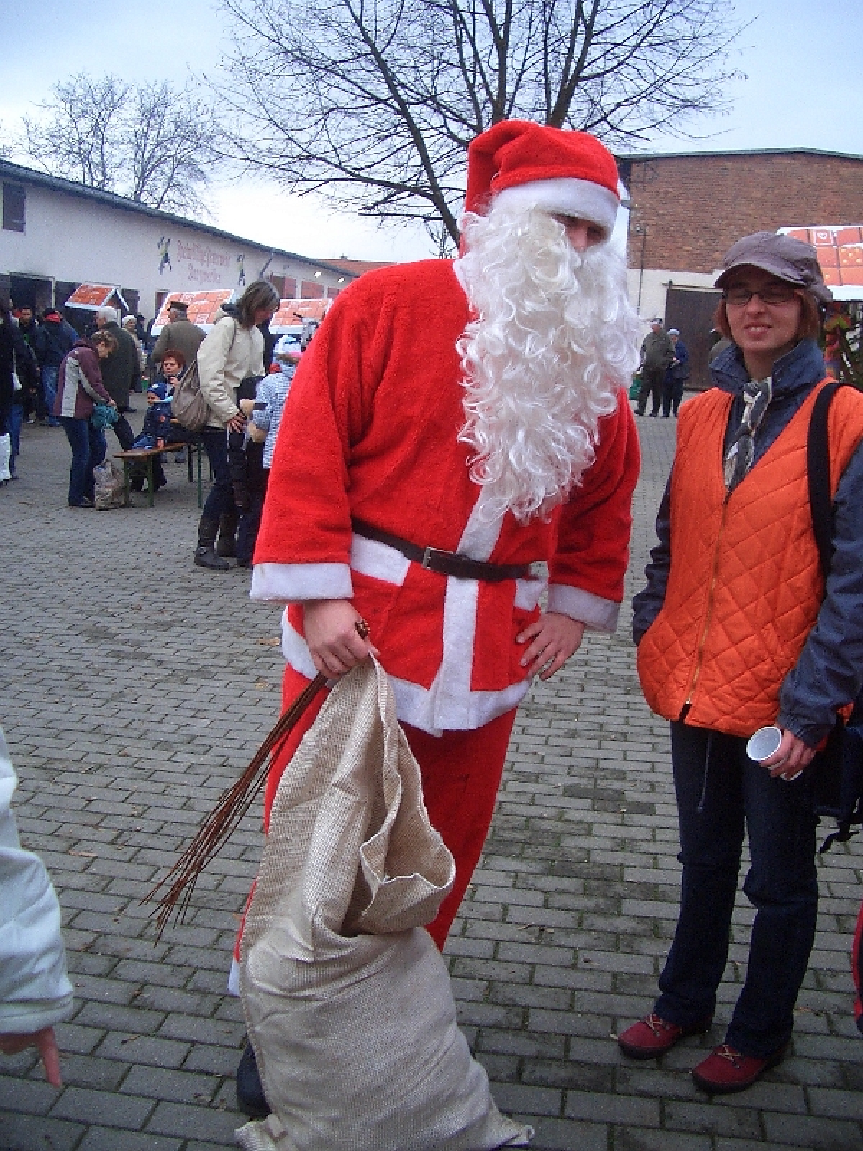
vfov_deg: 52.6
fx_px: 1163
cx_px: 432
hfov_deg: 40.7
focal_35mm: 35
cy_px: 576
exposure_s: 1/80
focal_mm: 5.8
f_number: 2.6
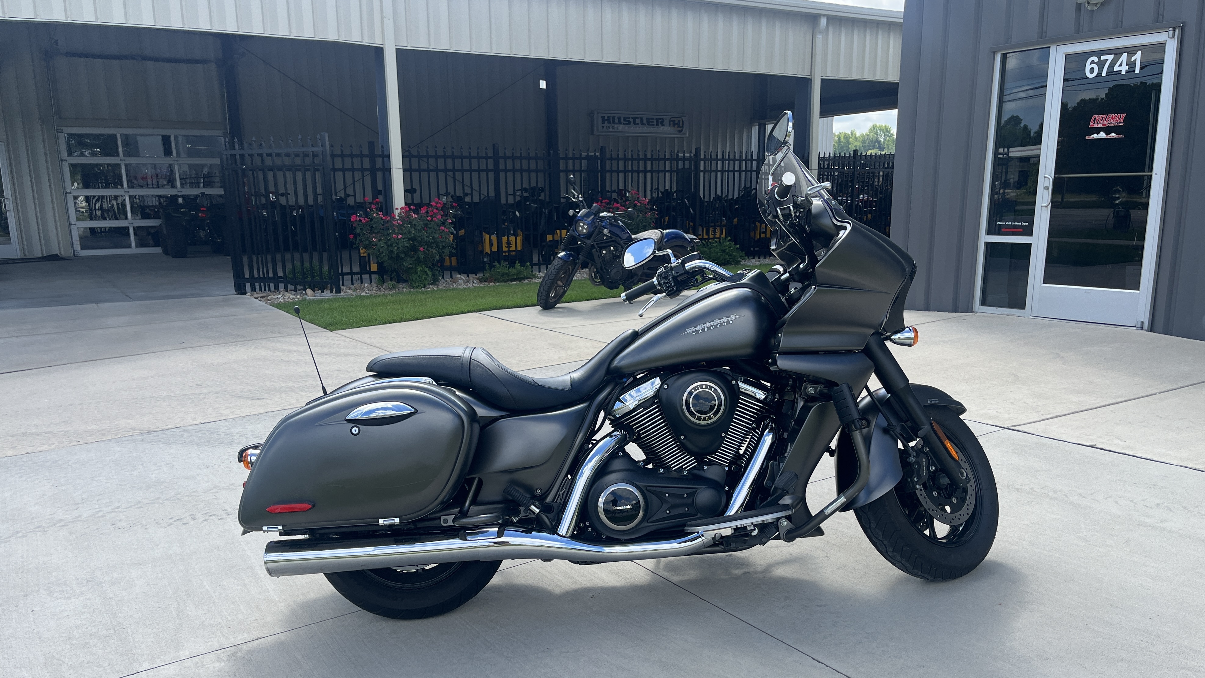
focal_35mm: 29
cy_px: 418
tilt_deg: -13.2
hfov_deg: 66.1
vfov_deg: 39.9
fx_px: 927
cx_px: 597
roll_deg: +1.0
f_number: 1.6
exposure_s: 1/1404
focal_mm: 5.1
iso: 50
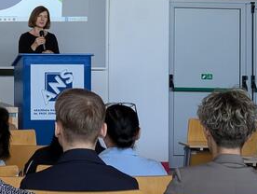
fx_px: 1034
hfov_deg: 13.7
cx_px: -61
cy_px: -9
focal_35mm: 139
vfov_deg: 10.6
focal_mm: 6.81
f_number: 1.85
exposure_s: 1/27.7
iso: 60
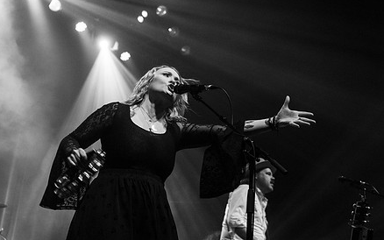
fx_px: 565
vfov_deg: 23.9
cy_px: 151
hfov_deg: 37.5
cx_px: 207
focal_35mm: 54
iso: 2500
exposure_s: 1/200
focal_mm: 40
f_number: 3.2
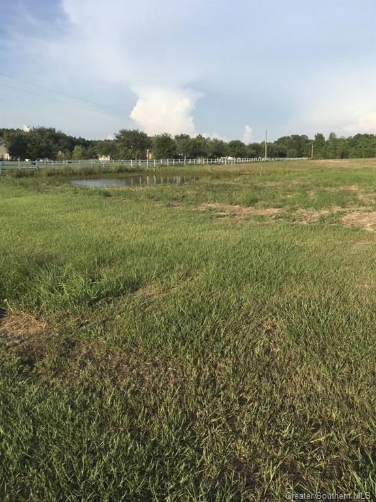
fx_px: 420
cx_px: 188
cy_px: 251
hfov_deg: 48.2
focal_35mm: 29
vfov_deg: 61.7
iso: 25
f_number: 2.2
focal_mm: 4.15
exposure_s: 1/1451
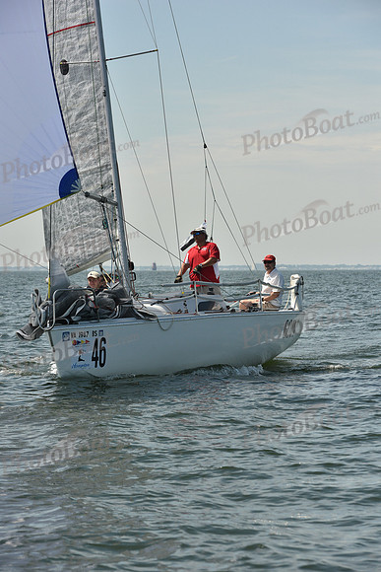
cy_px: 286
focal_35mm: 135
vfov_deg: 15.2
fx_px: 2142
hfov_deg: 10.2
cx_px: 190
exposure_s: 1/1250
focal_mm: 135
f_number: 9
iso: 320
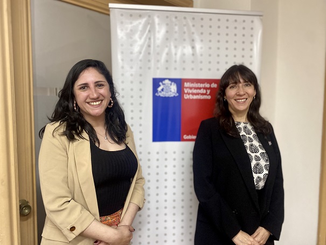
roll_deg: -0.7
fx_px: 245
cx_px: 163
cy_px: 122
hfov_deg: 67.3
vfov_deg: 53.1
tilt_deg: -4.0
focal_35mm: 26
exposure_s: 1/50
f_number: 1.8
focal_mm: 4.25
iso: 250
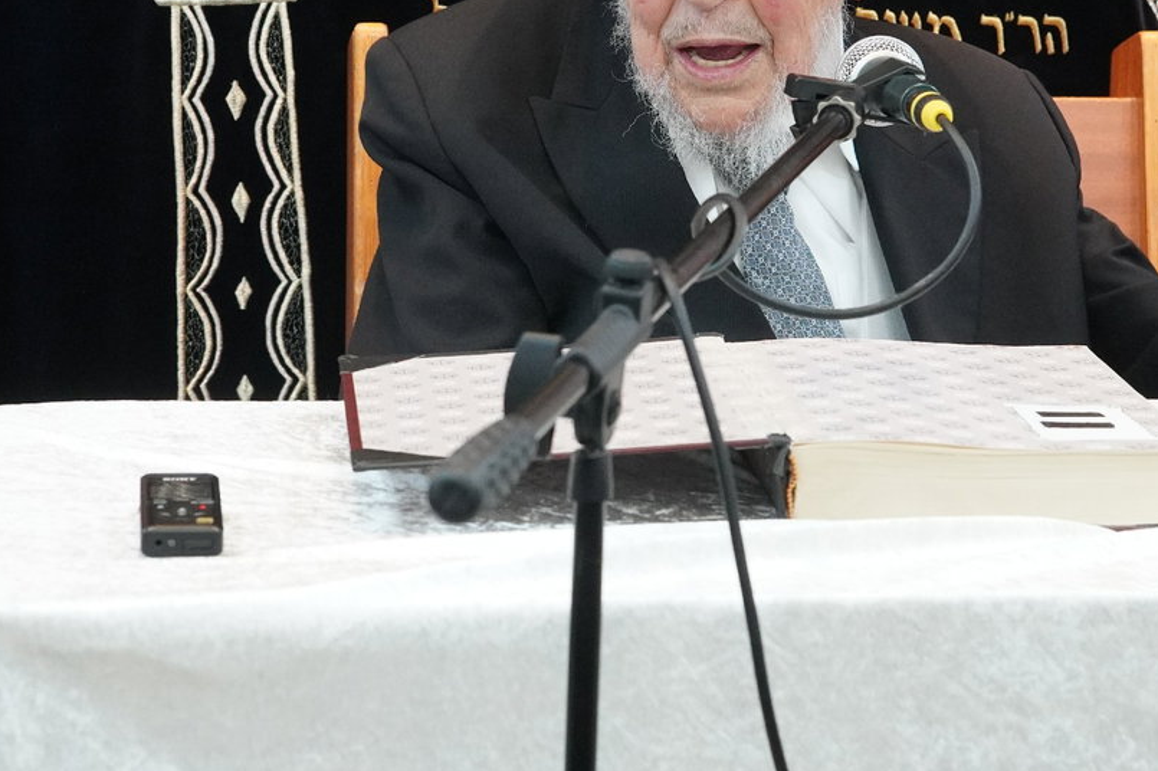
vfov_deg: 11.4
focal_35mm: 120
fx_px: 3867
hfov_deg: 17.0
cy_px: 182
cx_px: 643
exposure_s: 1/200
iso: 3200
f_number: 5.6
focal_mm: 46.1
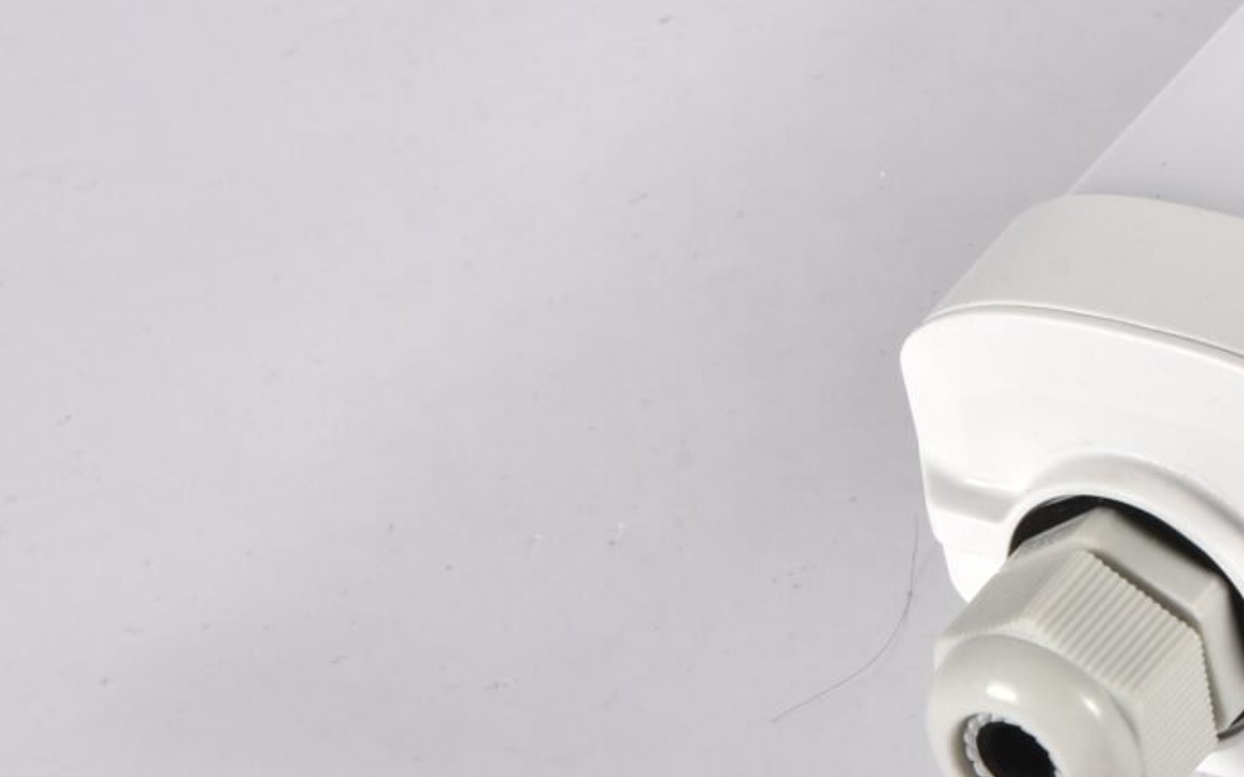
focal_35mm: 450
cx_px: 1777
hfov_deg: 4.6
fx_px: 15256
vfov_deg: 2.9
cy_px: 144
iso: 64
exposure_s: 1/180
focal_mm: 120
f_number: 16
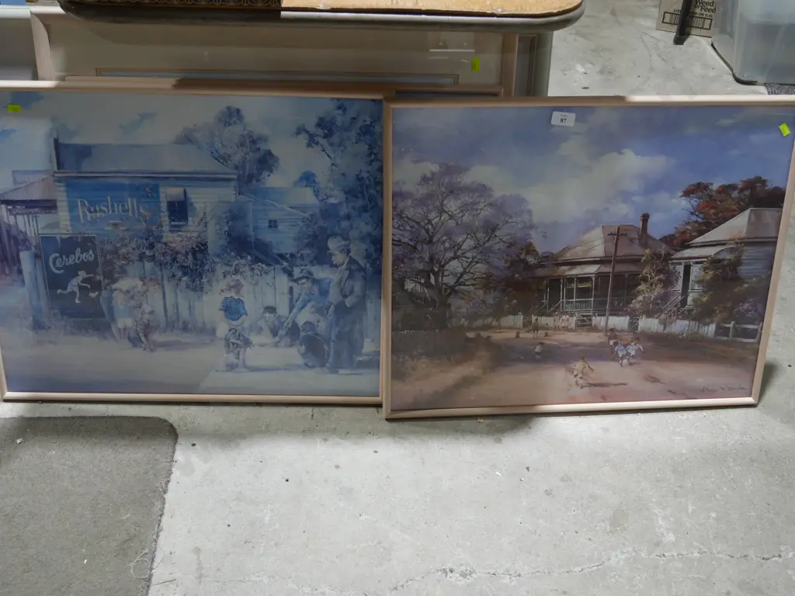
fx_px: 919
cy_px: 298
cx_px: 398
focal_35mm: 40
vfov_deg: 36.0
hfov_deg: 46.8
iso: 400
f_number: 4.5
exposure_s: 1/60
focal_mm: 20
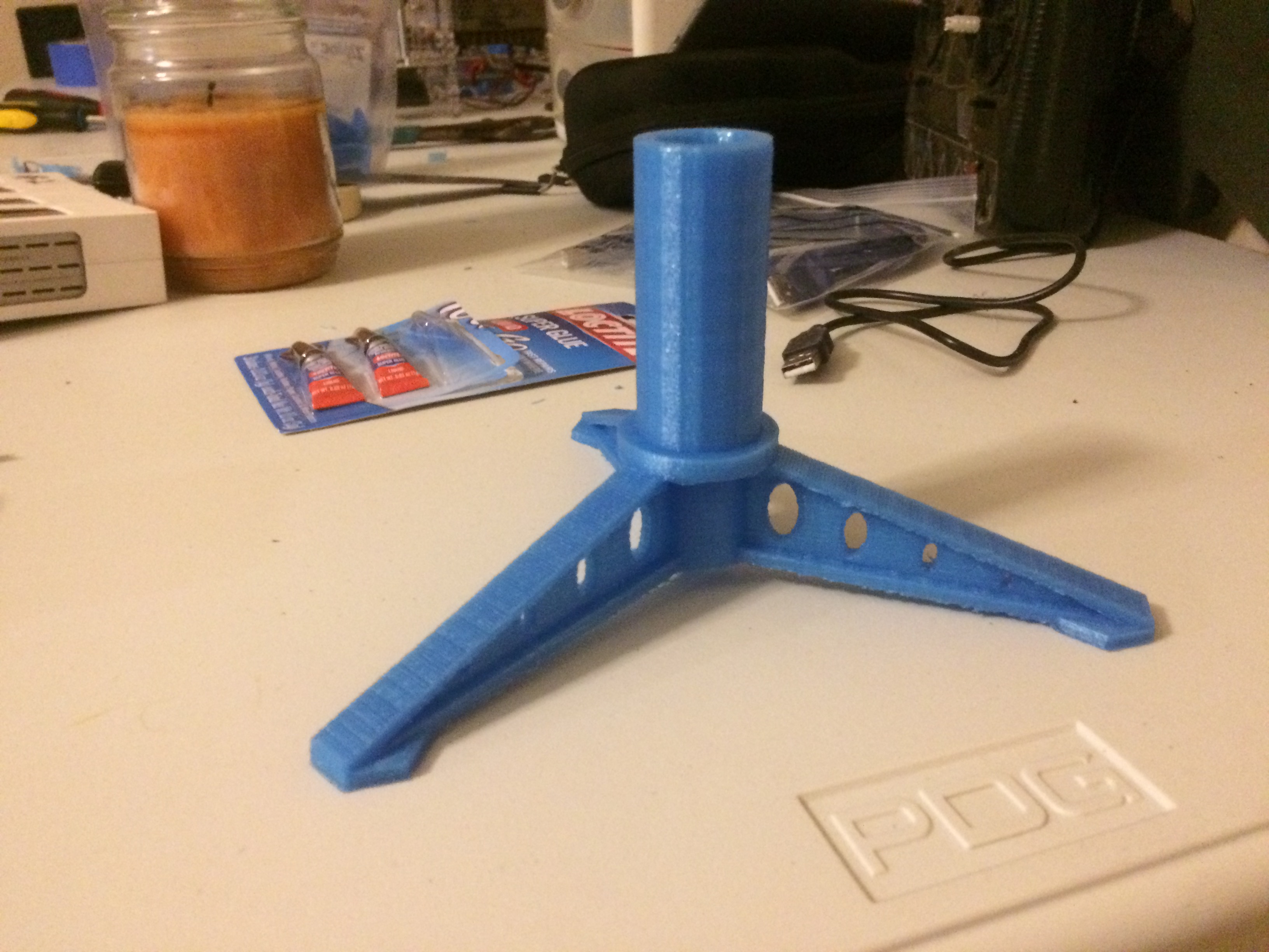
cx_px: 634
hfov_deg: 61.7
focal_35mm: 29
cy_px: 476
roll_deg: +1.5
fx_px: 1063
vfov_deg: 48.2
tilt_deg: -26.1
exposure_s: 1/15
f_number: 2.2
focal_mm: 4.15
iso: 640
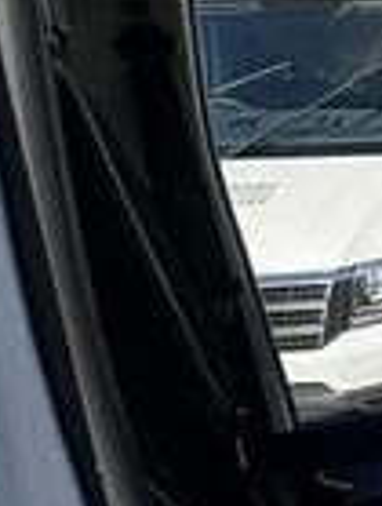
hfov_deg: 11.4
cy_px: 317
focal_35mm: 90
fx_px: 1318
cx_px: 1081
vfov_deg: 21.7
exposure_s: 1/1346
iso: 64
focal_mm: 2.22
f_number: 2.2
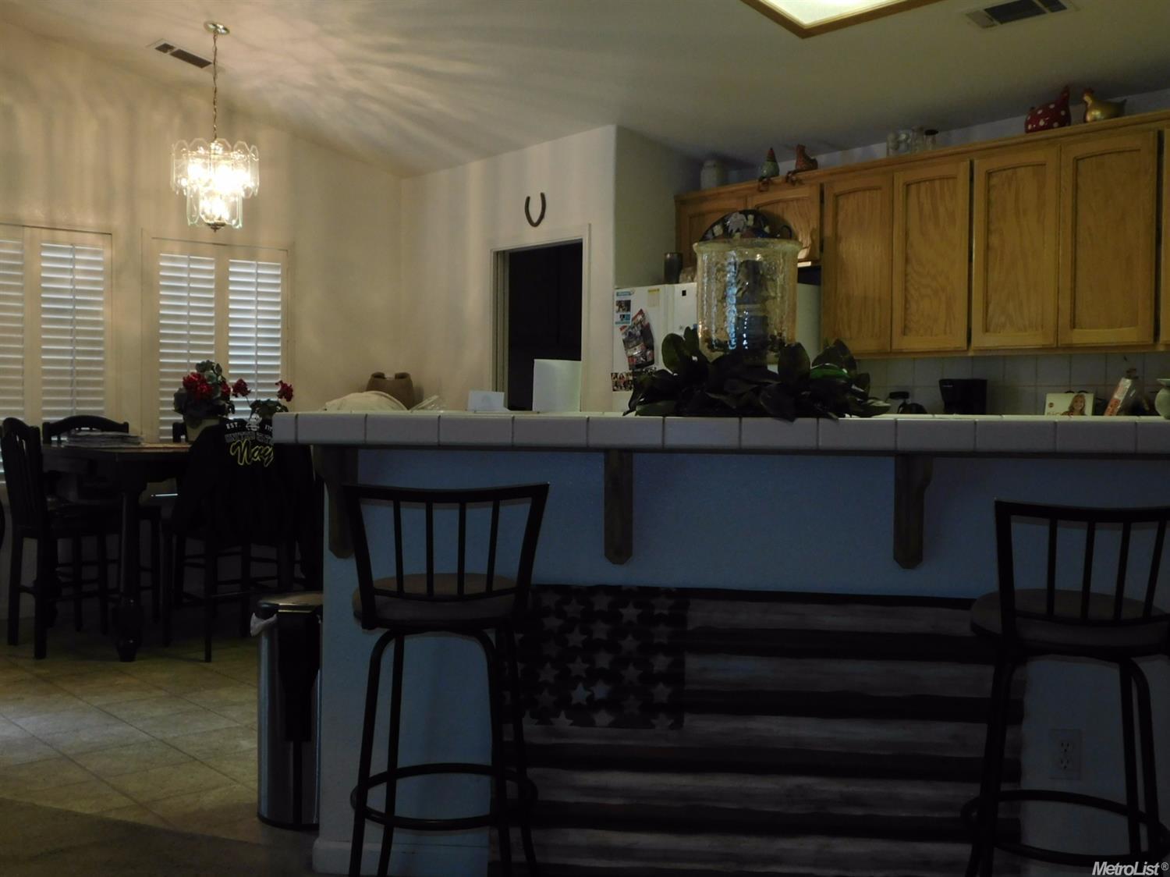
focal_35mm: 36
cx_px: 585
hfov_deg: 51.4
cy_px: 438
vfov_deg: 39.6
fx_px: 1216
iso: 280
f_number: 3.5
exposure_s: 1/30
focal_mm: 6.3
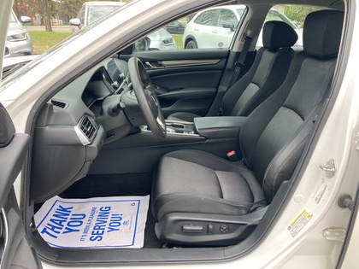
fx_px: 290
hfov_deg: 63.4
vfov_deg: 49.7
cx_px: 180
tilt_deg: -20.6
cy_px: 134
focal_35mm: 28
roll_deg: -2.0
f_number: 1.8
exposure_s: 1/121
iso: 25
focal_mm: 3.99
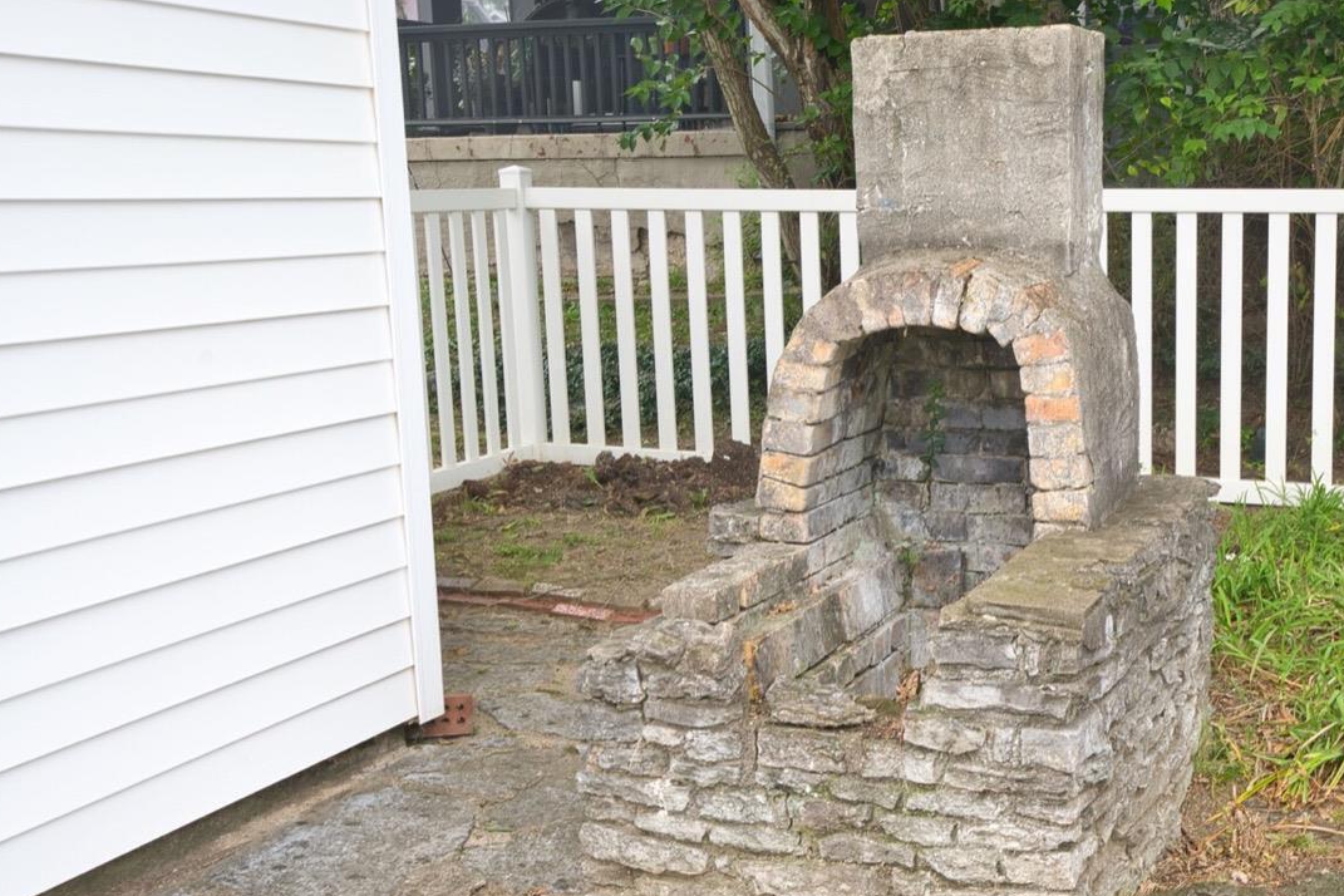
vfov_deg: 27.5
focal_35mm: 49
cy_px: 504
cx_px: 902
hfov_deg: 39.8
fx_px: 1829
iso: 100
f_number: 10
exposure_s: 1/8
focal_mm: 35
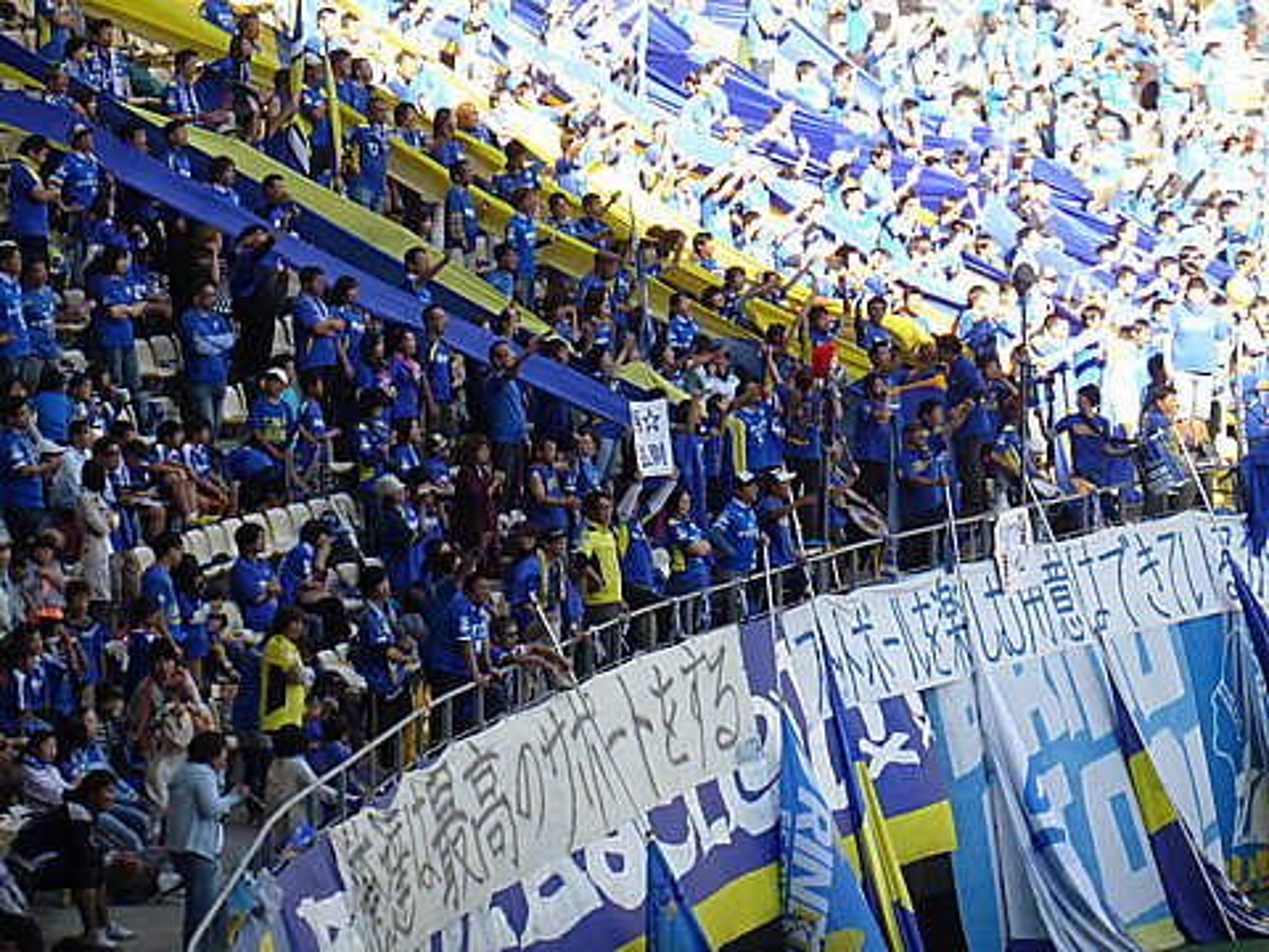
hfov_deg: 8.6
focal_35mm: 231
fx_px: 8468
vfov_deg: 6.4
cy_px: 476
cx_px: 634
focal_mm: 41.3
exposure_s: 1/500
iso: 500
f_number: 5.6
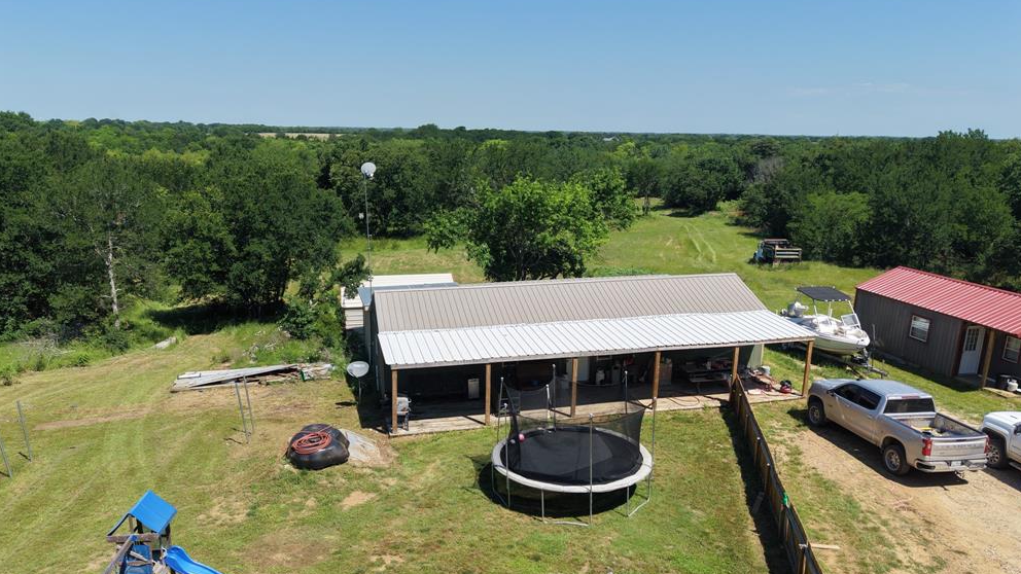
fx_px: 731
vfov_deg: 42.8
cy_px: 315
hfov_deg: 69.9
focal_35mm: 27
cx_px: 506
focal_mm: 8.67
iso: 240
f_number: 1.8
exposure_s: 1/5000
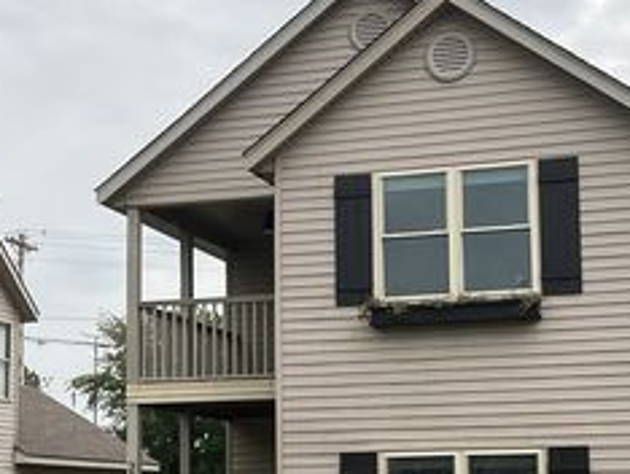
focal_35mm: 79
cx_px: 331
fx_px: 1439
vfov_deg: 18.6
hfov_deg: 24.7
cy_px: 311
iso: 50
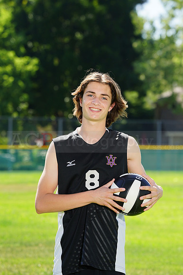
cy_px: 138
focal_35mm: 256
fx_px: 1954
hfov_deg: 5.4
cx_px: 92
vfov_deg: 8.0
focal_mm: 256
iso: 200
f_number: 10
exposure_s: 1/200
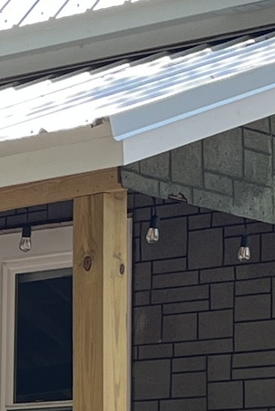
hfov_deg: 7.0
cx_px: -409
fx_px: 2095
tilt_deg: +1.7
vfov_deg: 11.0
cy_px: 497
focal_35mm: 183
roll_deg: +0.9
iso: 50
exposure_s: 1/454
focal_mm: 5.1
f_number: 1.6
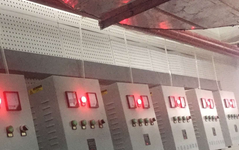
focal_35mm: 61
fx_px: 397
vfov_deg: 20.7
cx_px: 15
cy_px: 145
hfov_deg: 31.6
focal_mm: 4.15
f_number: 2.2
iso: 400
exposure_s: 1/17
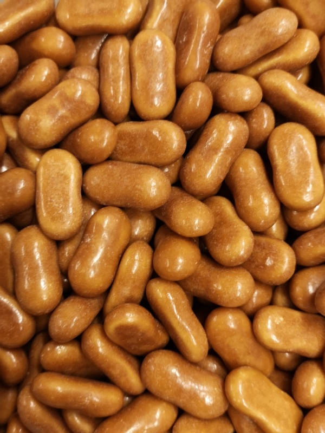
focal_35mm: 44
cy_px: 216
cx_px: 162
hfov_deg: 32.9
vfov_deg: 42.9
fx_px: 551
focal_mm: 3.95
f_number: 1.8
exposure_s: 1/33.3
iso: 200
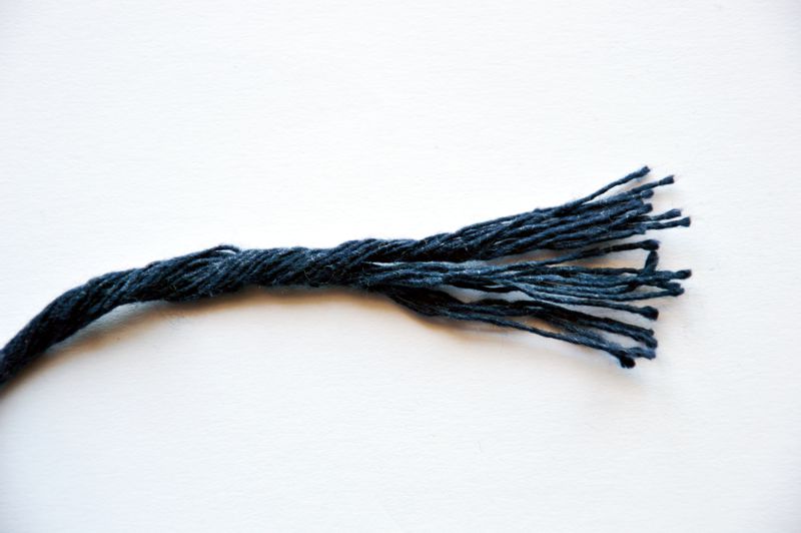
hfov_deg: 13.1
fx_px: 3501
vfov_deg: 8.7
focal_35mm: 158
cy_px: 266
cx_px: 400
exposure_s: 1/20
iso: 200
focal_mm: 105
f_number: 5.6
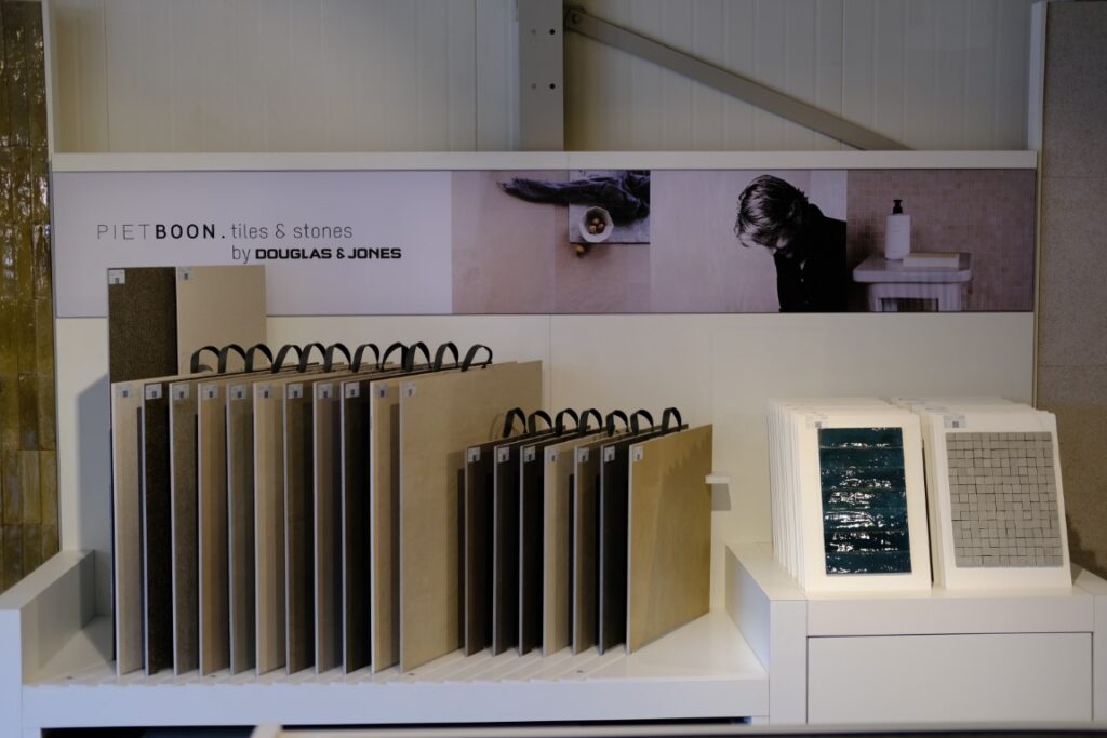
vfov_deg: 25.5
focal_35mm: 53
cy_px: 369
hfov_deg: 37.5
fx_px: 1630
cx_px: 554
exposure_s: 1/105
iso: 200
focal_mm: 35
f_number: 2
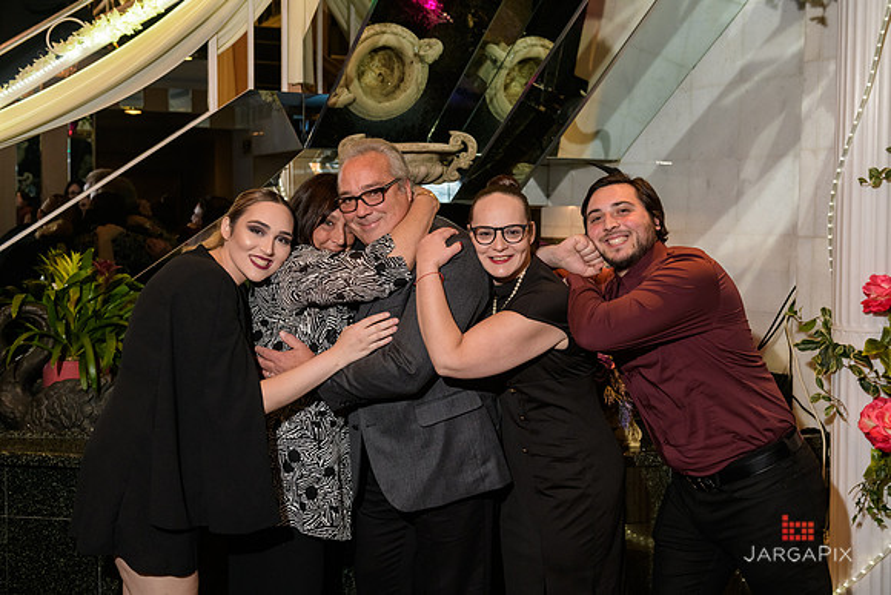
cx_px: 446
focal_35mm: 45
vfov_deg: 29.9
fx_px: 1114
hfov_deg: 43.6
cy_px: 298
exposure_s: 1/125
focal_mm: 45
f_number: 5
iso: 1000
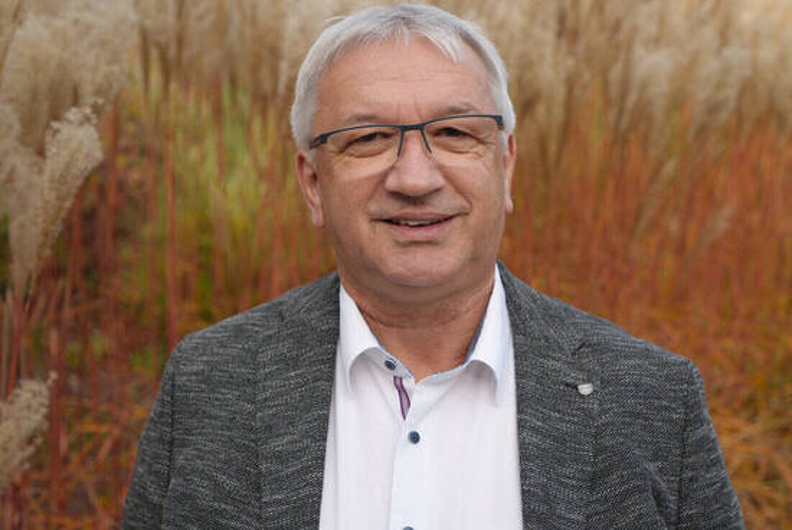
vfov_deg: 27.1
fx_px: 1101
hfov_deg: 39.6
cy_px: 265
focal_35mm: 50
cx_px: 396
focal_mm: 50
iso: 100
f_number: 4.5
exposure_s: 1/320
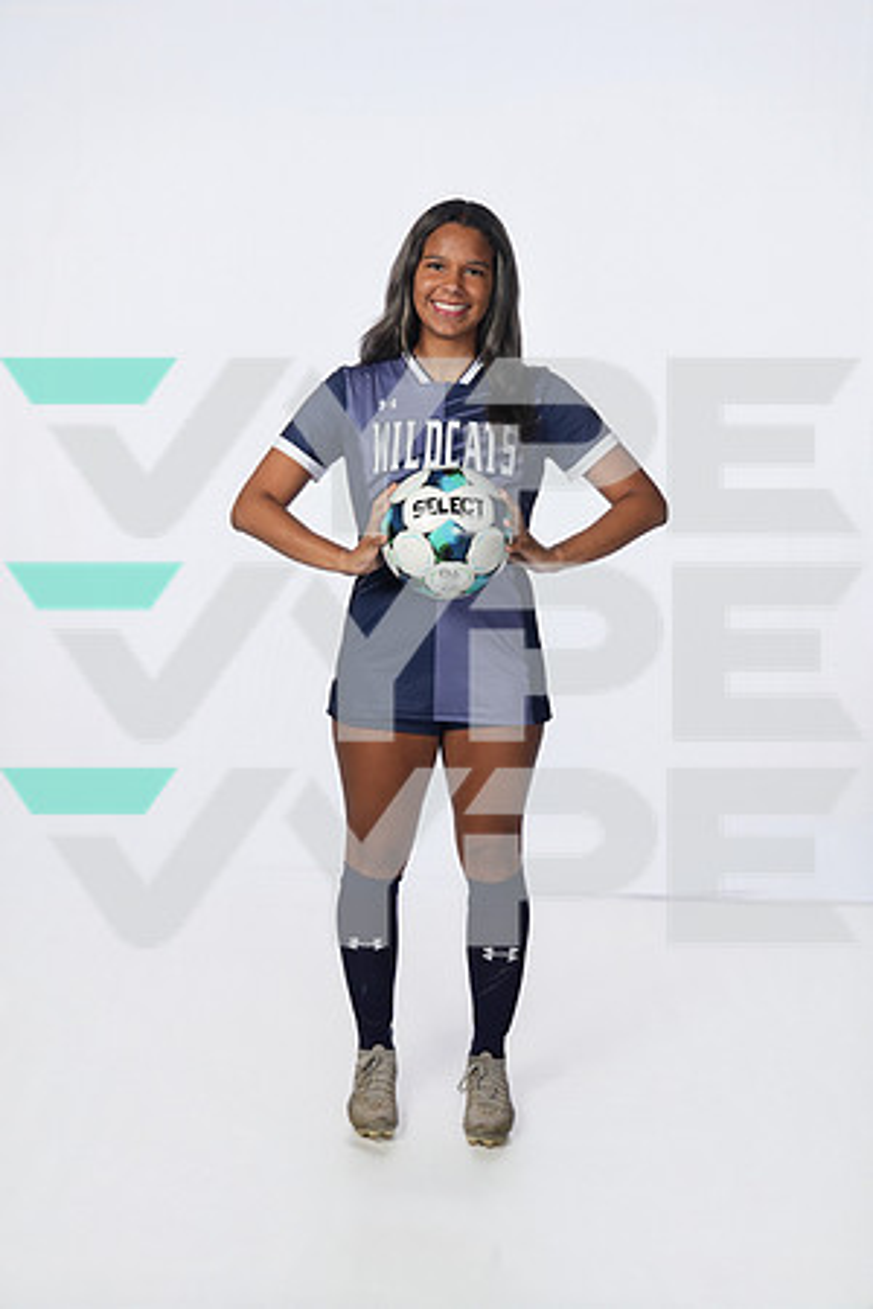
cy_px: 654
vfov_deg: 47.4
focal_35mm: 41
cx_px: 436
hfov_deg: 32.6
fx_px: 1491
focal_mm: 41
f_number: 8
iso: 800
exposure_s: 1/250
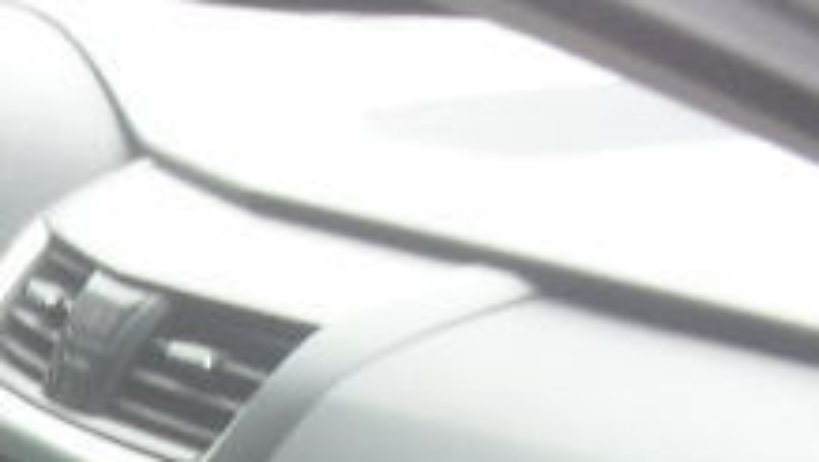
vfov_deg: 6.3
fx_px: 3890
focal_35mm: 179
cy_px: 1292
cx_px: -301
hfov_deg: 11.6
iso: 100
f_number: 3.2
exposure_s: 1/60
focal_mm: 6.3
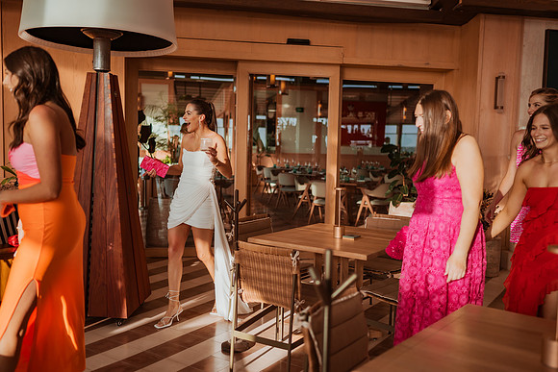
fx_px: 543
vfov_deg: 37.9
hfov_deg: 54.4
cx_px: 279
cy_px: 186
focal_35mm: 35
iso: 100
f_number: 1.8
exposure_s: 1/1250
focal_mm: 35
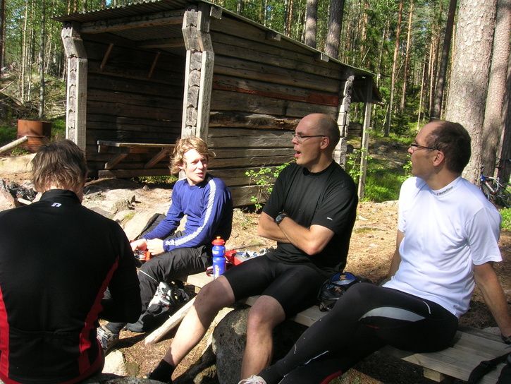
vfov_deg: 41.8
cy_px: 192
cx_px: 256
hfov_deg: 53.9
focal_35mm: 34
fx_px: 502
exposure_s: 1/148
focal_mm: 5.7
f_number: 4.9
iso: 64
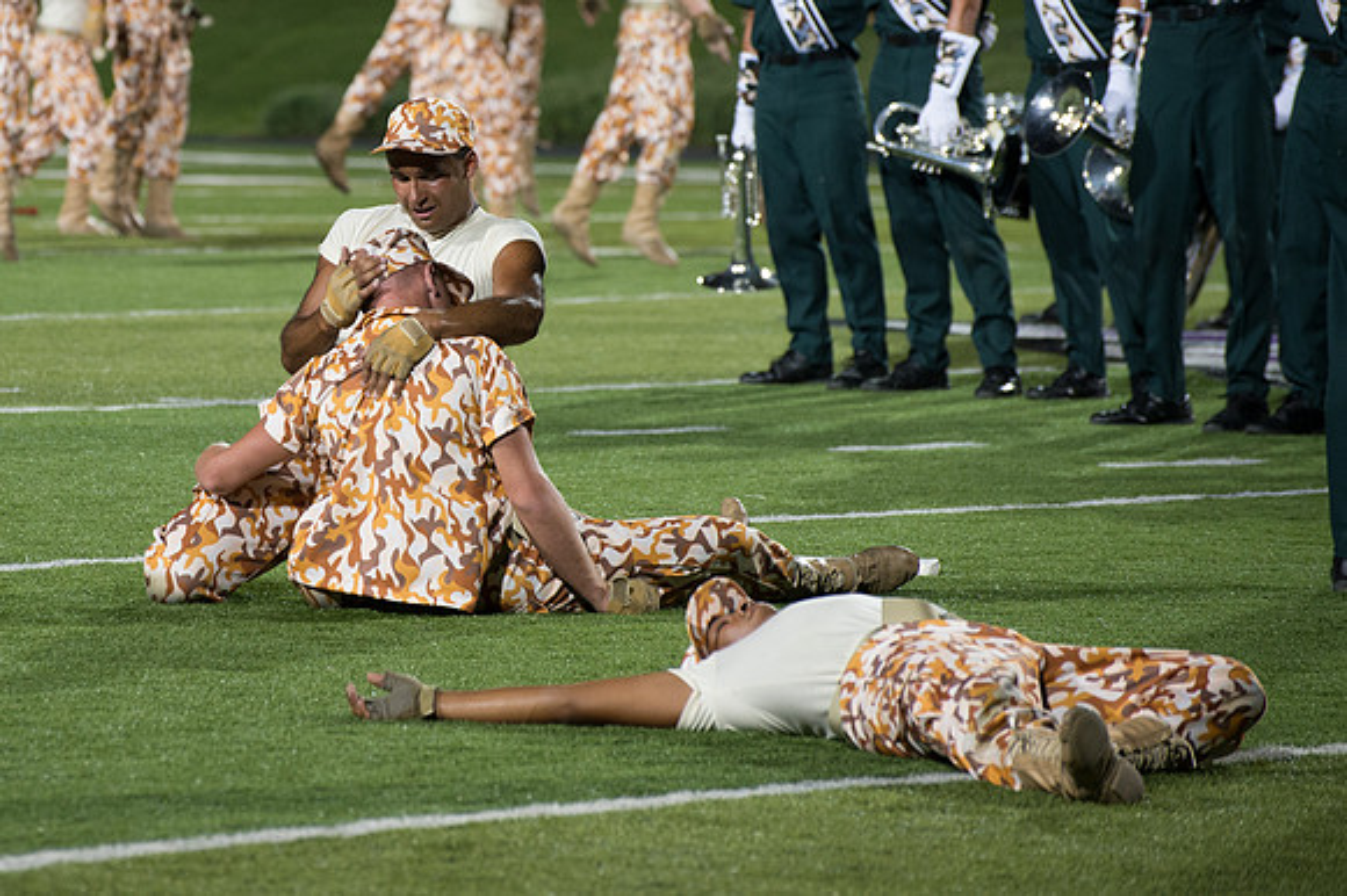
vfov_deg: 5.3
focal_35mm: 259
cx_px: 379
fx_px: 9700
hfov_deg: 7.9
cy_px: 259
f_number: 5
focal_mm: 180
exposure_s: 1/160
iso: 1600
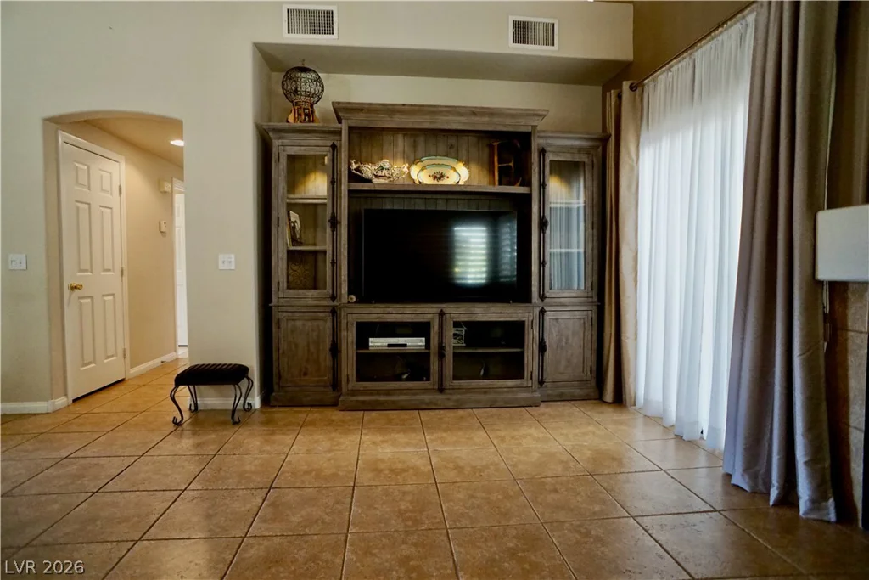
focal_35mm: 24
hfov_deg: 73.7
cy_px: 290
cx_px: 434
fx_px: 579
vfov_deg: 53.1
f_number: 3.2
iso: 1600
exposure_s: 1/160
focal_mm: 16
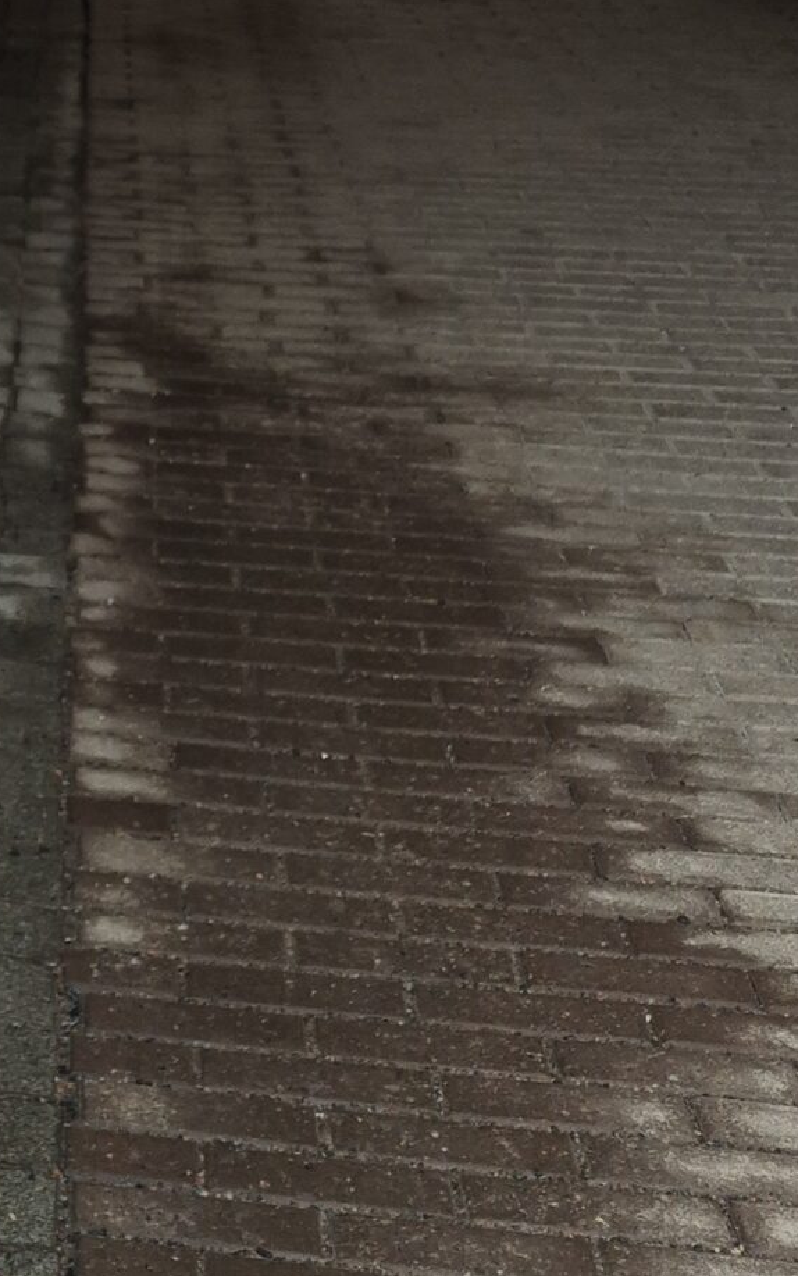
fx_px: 2365
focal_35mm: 68
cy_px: -274
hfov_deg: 16.9
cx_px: -487
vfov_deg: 26.6
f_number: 1.8
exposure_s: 1/100
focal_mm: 5.4
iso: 160
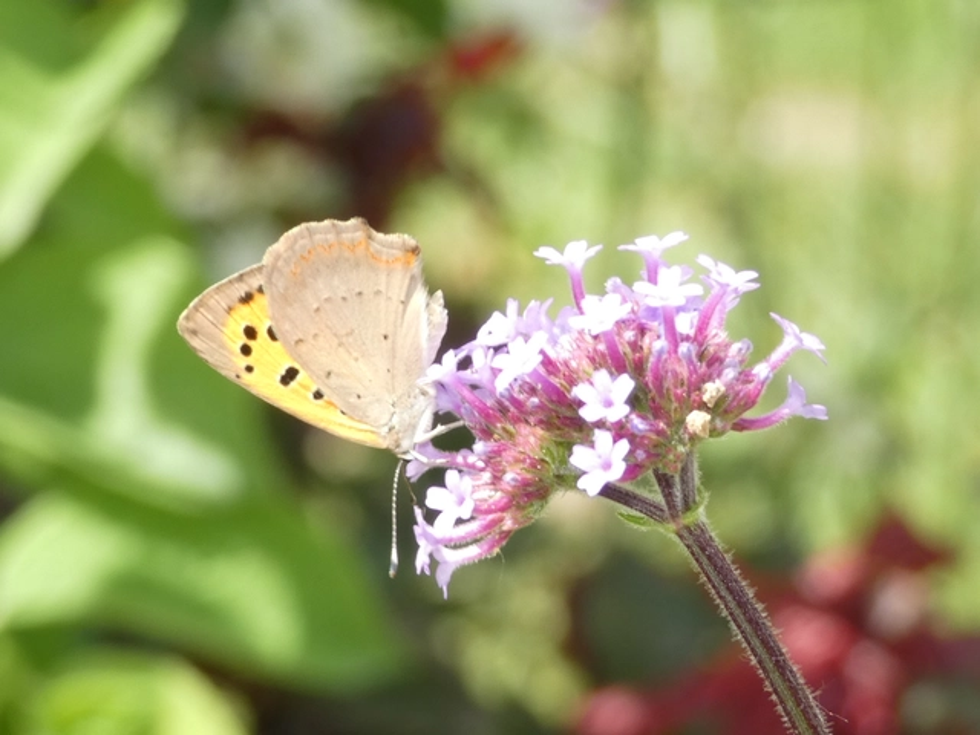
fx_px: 5181
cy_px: 368
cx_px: 490
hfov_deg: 10.8
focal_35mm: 183
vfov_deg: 8.1
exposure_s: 1/50
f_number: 5.5
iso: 80
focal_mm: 32.7
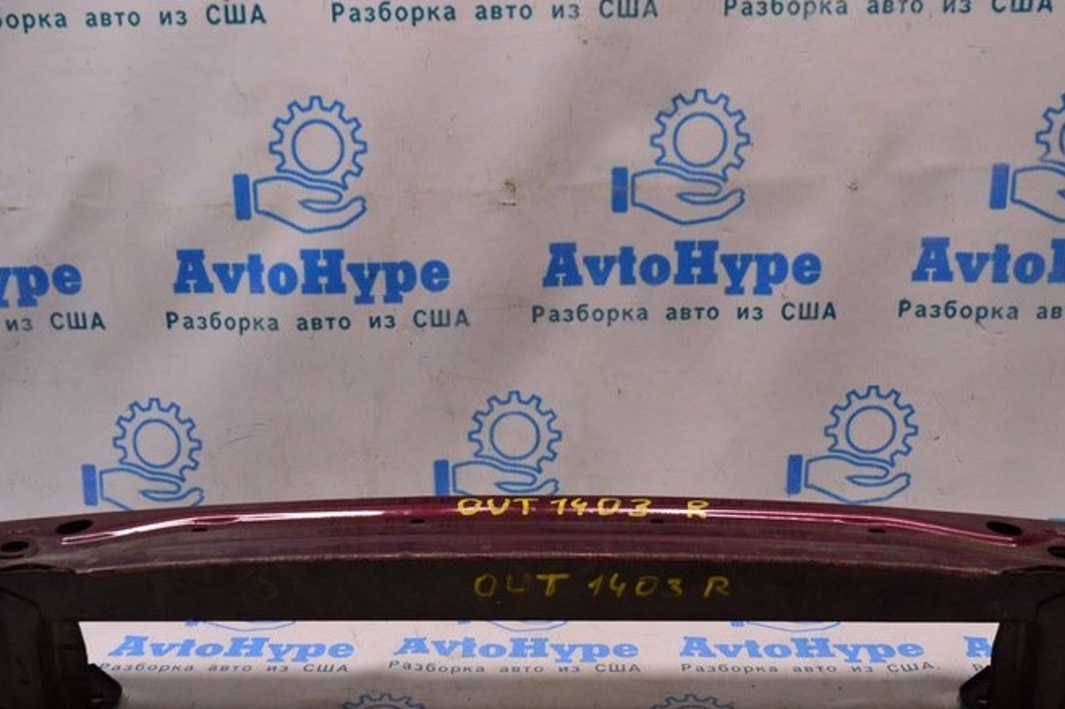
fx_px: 1242
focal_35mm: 42
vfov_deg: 31.8
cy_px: 407
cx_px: 536
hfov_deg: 46.4
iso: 1600
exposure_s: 1/400
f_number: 4
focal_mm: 18
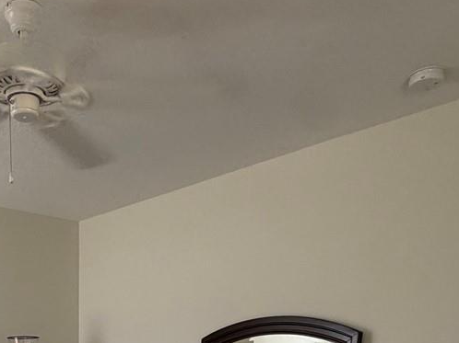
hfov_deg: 40.0
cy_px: 496
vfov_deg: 25.4
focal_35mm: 45
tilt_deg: -12.0
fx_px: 596
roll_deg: +0.0
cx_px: 78
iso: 250
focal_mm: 2.22
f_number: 2.2
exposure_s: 1/60
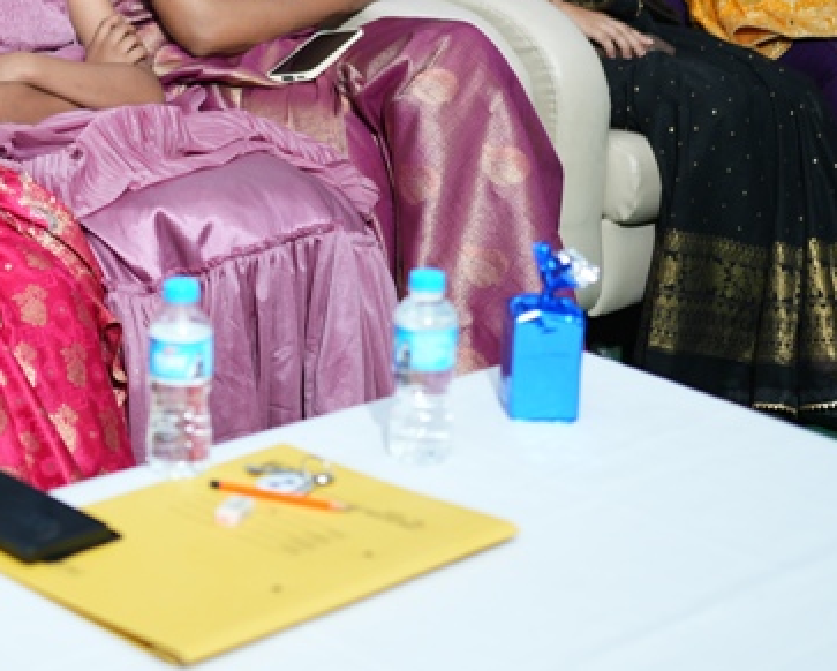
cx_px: -68
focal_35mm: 95
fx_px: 2355
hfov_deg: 19.4
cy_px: -56
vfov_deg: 15.8
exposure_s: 1/200
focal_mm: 35
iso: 160
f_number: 1.4
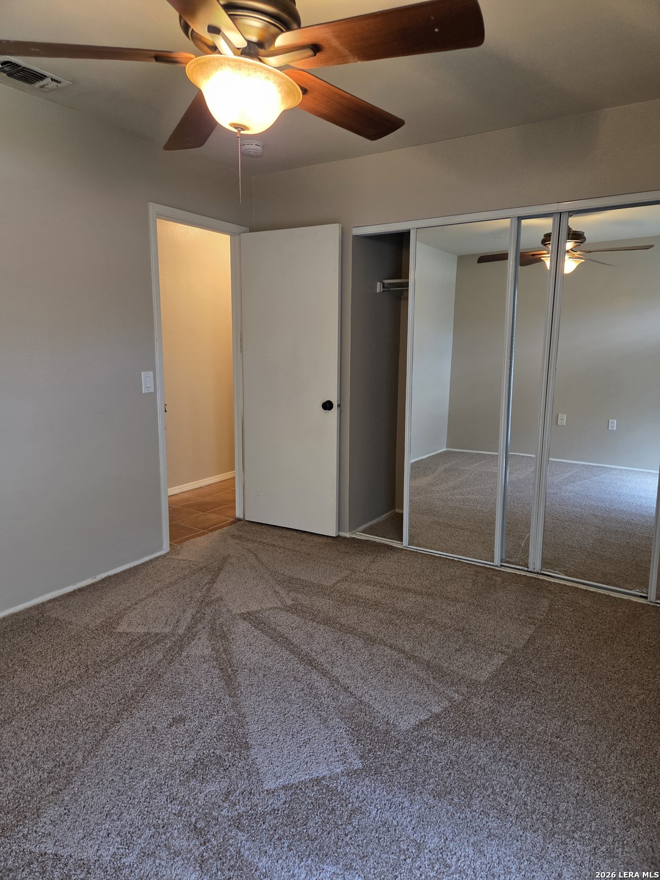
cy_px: 440
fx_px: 585
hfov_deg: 58.9
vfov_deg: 73.9
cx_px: 330
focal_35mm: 23
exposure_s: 1/120
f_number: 1.8
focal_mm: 5.4
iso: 320
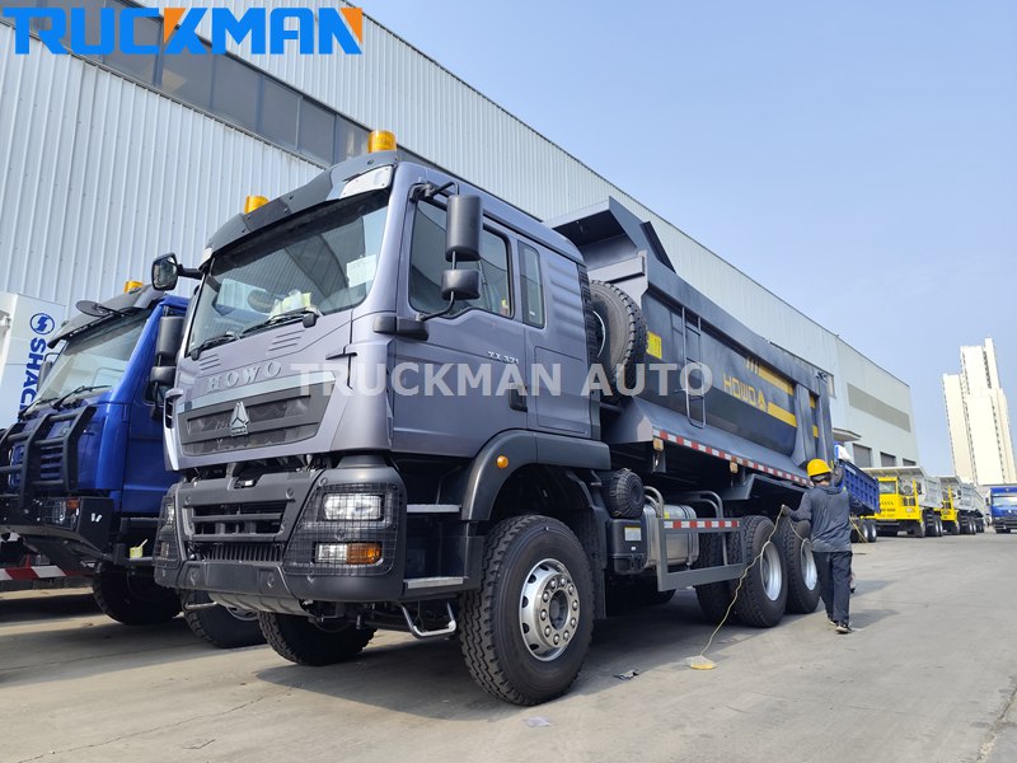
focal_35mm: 23
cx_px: 508
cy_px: 382
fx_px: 676
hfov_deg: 73.9
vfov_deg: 58.9
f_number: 1.65
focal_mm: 6.14
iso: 50
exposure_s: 1/699
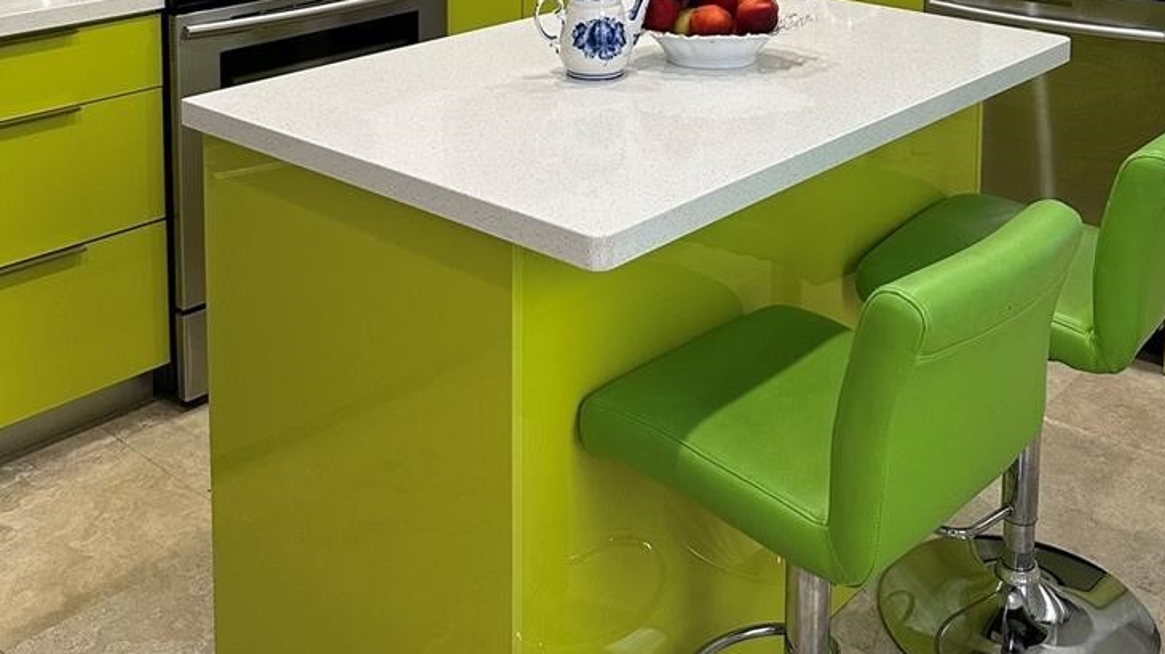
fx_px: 1328
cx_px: 616
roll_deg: -1.0
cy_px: -123
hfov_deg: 47.4
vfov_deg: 25.1
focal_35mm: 43
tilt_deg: -5.8
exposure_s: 1/120
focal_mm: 6.86
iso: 200
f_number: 1.78
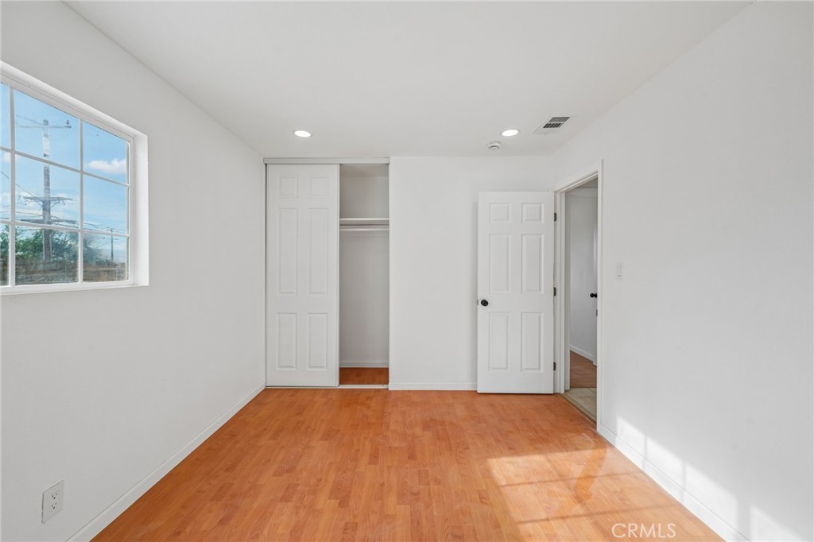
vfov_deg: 81.2
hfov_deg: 104.3
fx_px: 316
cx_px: 407
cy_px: 271
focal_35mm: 14
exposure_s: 1/50
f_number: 8
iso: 100
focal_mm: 14
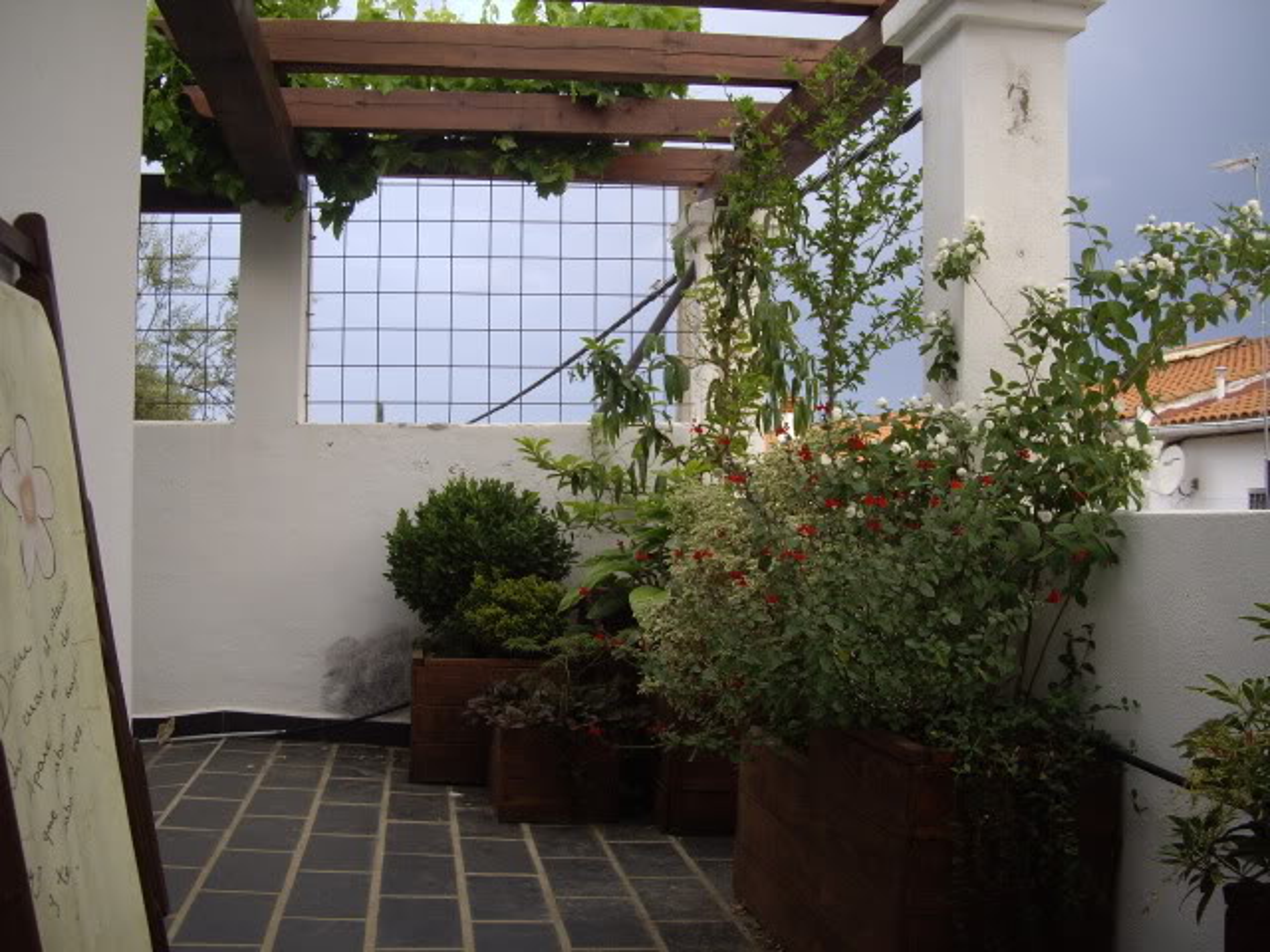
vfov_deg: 37.7
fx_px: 1394
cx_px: 635
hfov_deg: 49.0
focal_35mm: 38
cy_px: 476
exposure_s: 1/80
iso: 100
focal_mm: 7.9
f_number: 2.8
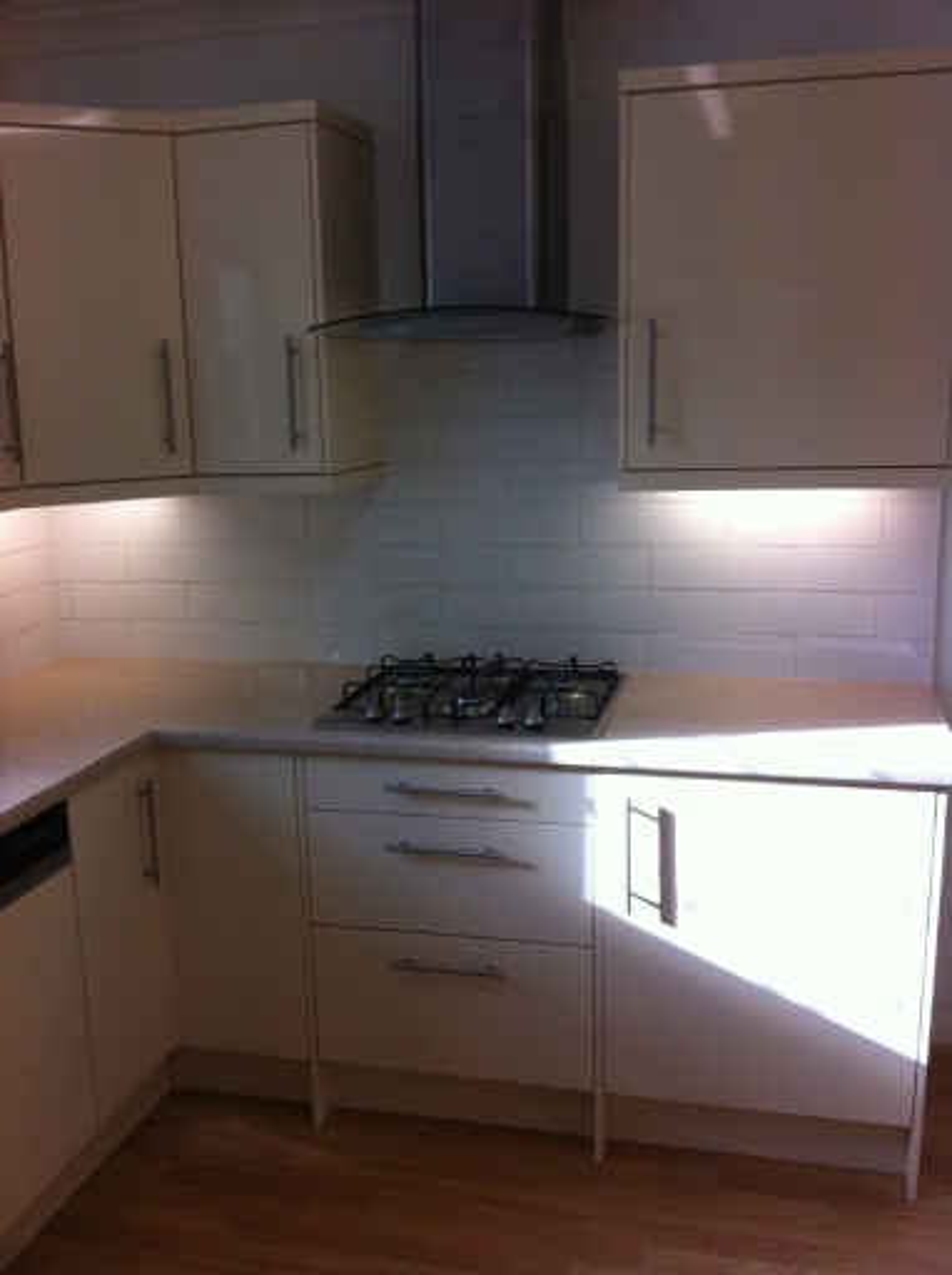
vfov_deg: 52.7
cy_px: 638
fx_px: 1288
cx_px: 476
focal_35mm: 35
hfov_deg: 40.6
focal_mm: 3.85
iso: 100
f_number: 2.8
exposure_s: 1/120
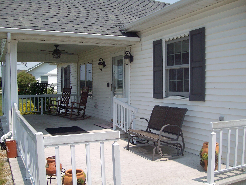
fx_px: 249
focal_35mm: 35
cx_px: 123
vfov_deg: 40.7
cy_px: 92
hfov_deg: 52.6
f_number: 7.2
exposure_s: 1/255
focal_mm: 5.8
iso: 80
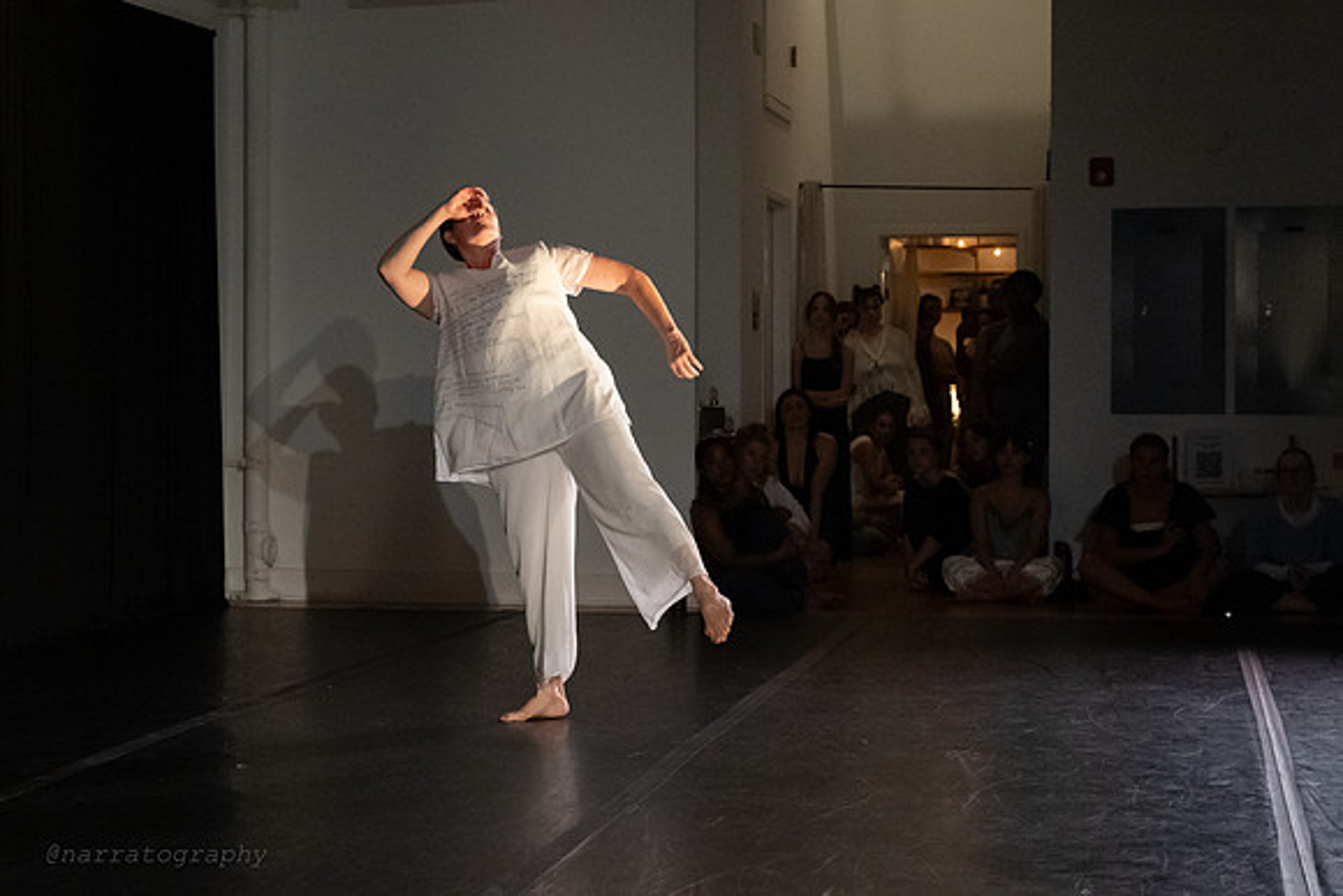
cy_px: 445
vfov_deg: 19.3
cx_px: 642
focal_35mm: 71
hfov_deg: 28.5
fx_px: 2642
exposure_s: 1/500
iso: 6400
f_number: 4.5
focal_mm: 53
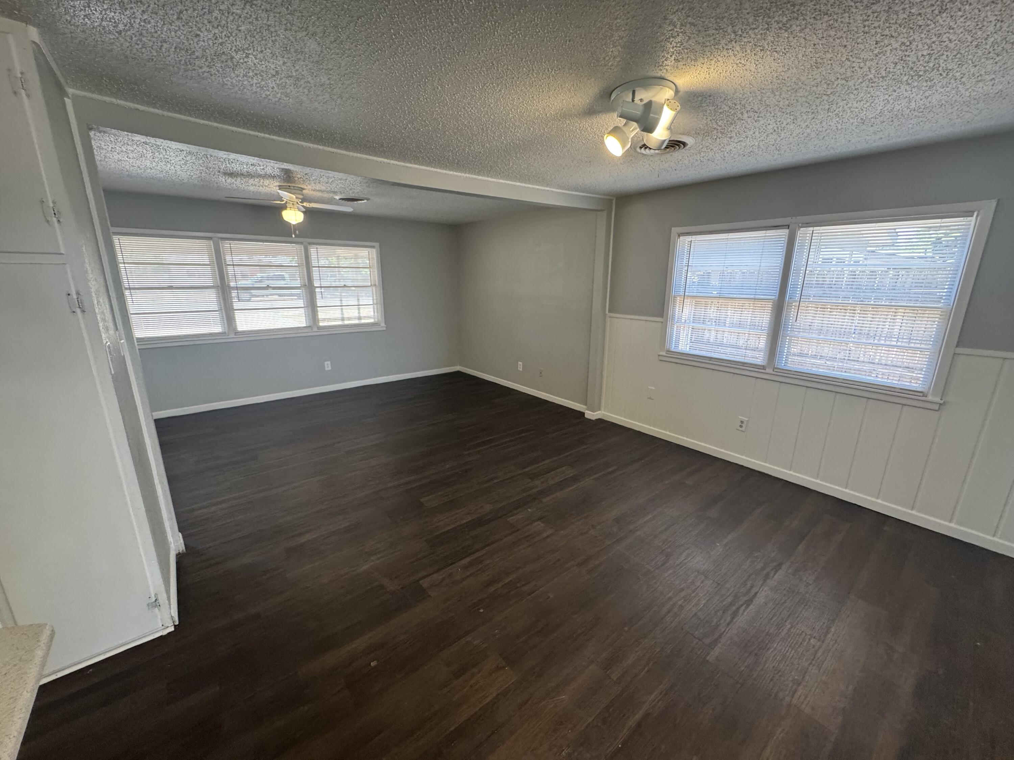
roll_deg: -1.2
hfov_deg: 102.1
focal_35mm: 14
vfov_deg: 85.7
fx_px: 410
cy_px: 380
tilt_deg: -15.0
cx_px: 507
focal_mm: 2.22
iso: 250
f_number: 2.2
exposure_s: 1/120
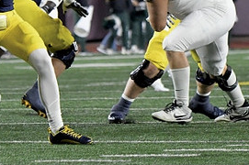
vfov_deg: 2.0
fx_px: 4656
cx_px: -3
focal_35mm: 674
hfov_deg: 3.1
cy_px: 8
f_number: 5.3
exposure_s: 1/1000
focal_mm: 210
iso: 6400
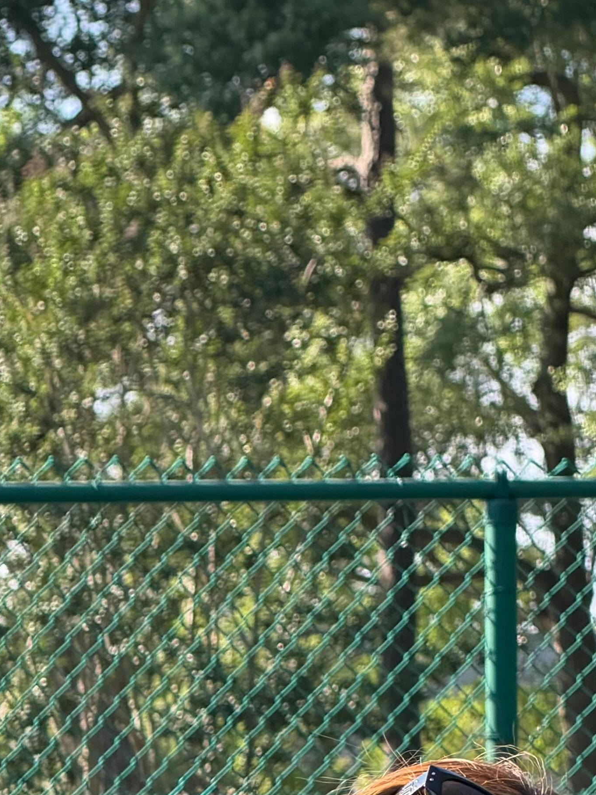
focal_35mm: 316
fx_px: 7254
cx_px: 353
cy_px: 1079
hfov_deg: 4.7
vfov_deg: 6.2
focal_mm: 16.89
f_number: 2.8
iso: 50
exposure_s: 1/217
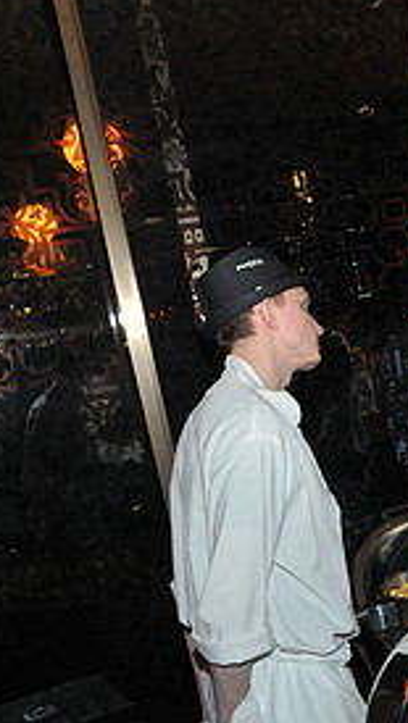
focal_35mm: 53
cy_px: 432
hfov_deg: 20.1
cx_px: 576
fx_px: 1018
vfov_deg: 39.0
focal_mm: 16
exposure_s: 1/40
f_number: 5.6
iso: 640
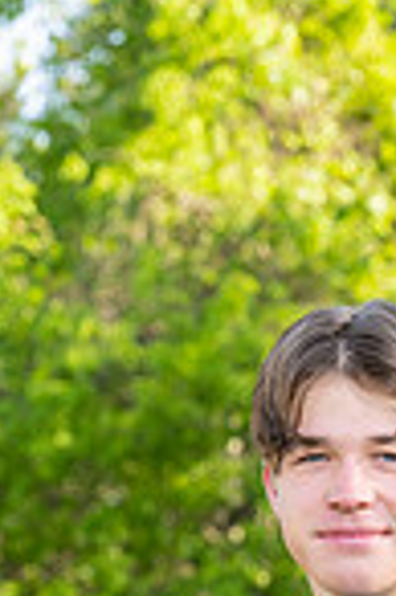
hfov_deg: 3.7
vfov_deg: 5.5
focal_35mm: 371
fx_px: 6136
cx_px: 376
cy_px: 857
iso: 250
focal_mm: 120
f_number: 7.1
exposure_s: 1/125
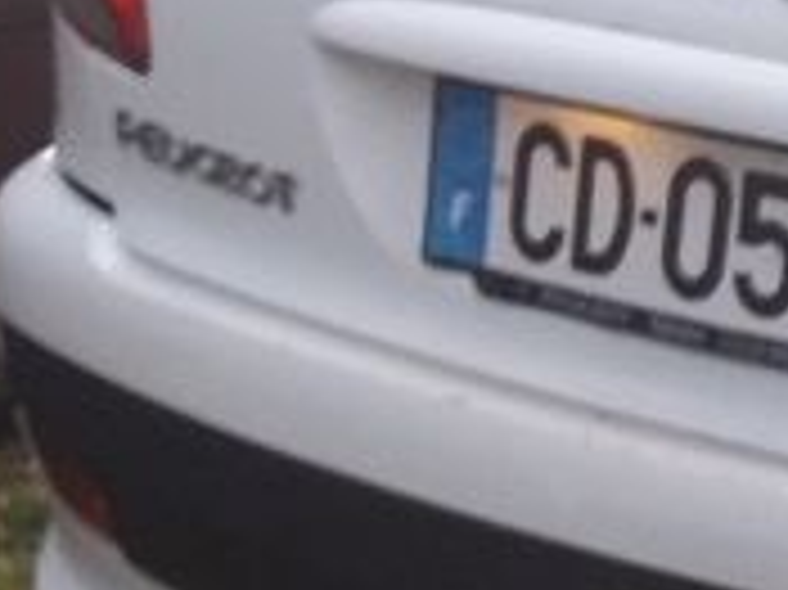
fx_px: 3640
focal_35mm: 160
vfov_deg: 9.2
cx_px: 1252
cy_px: 482
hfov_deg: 11.7
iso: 80
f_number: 1.9
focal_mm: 3.7
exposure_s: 1/50
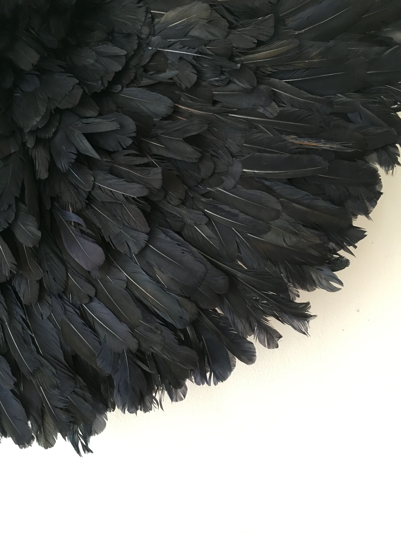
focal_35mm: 29
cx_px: 200
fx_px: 448
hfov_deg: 48.2
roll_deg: -1.0
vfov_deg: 61.7
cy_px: 268
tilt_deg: +1.5
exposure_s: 1/17
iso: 80
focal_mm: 4.15
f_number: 2.2
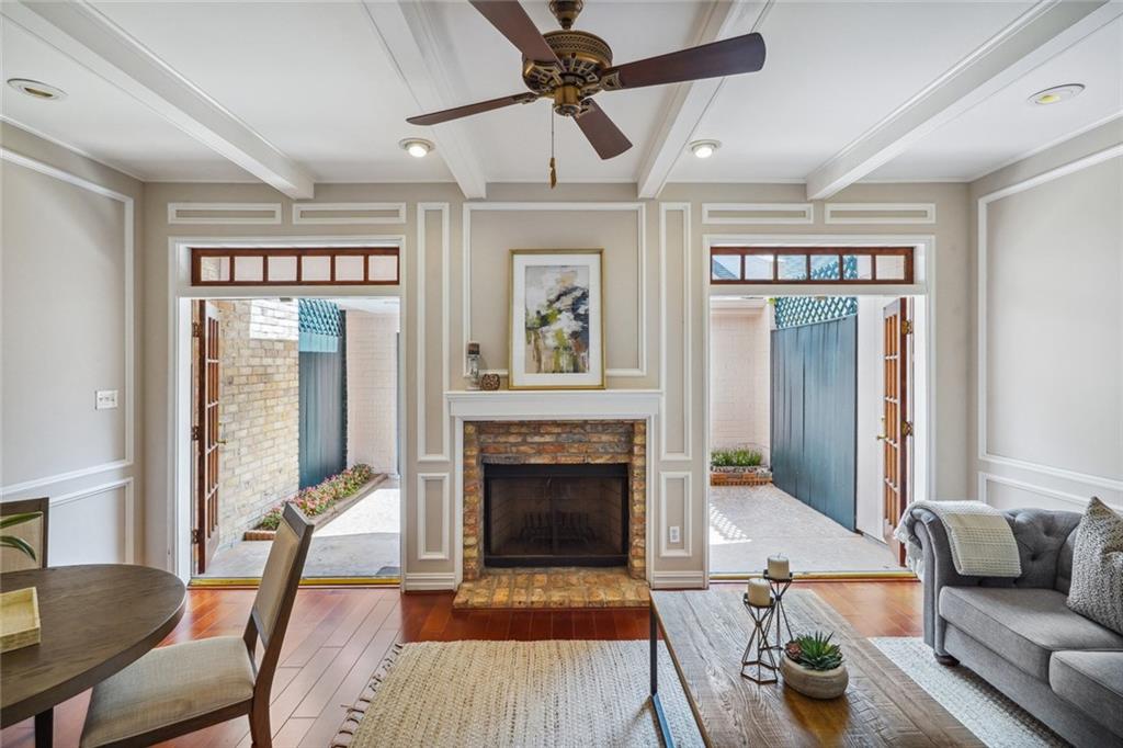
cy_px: 374
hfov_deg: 93.3
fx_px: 530
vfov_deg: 70.4
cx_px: 562
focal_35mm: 17
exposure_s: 1/50
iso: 800
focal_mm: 17
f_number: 11
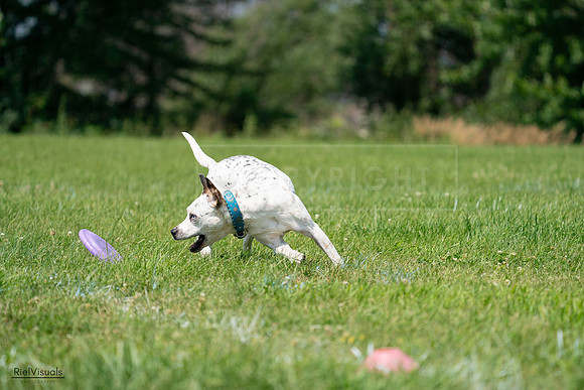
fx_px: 4170
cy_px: 195
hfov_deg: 8.0
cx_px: 292
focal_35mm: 257
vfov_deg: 5.4
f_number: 5.6
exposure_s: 1/4000
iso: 500
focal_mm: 257
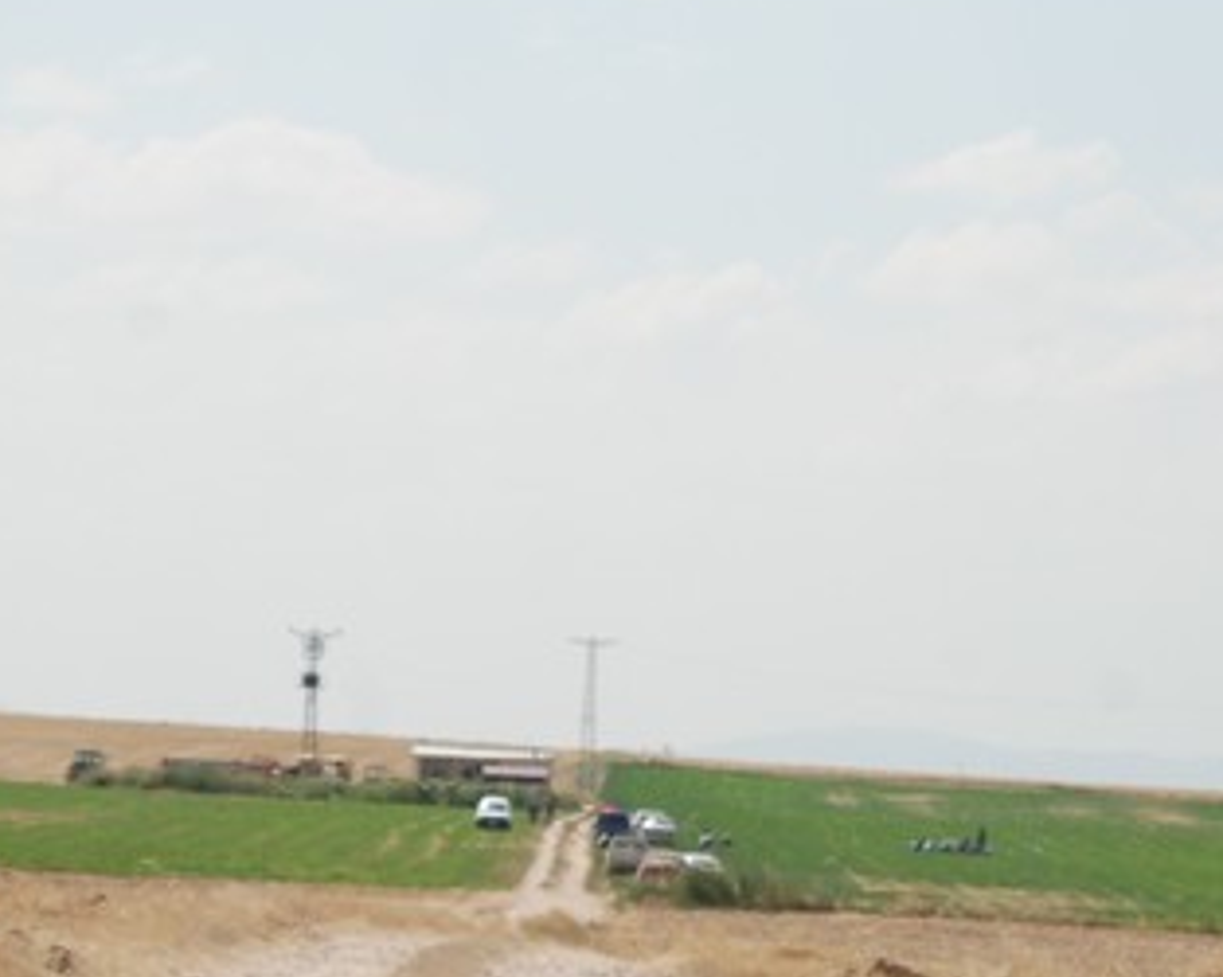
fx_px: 7090
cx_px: 1012
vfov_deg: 7.9
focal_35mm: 196
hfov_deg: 9.8
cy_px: 719
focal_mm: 68
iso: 250
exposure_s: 1/1000
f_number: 8
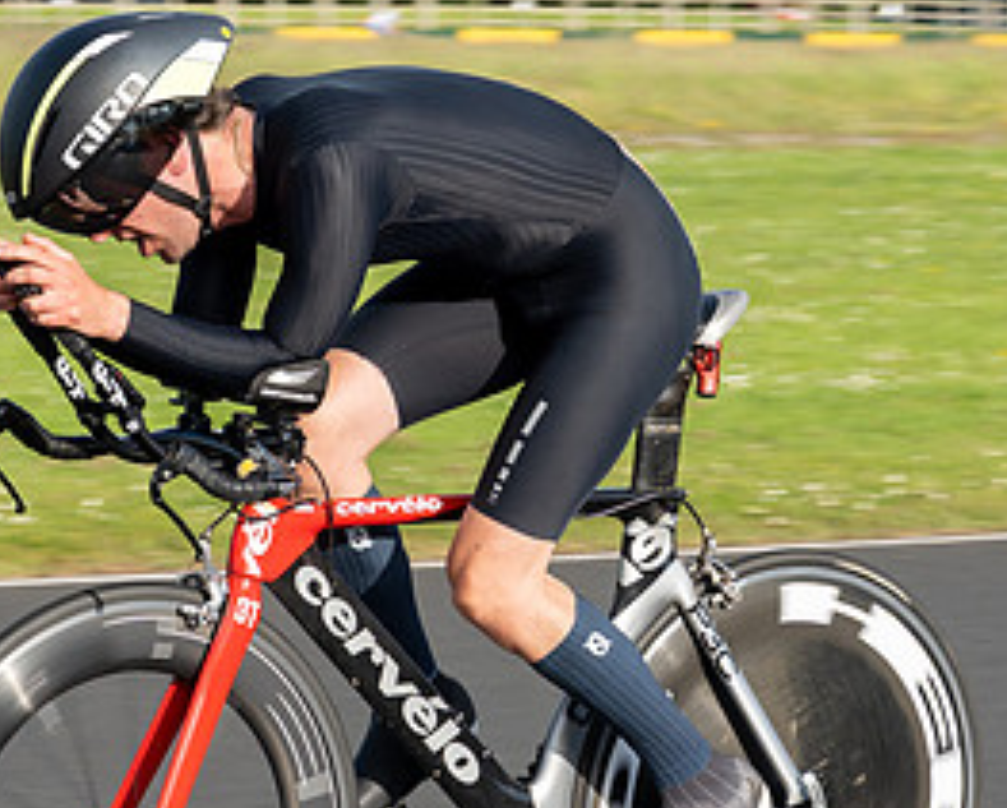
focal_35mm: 211
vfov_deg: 7.3
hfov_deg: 9.1
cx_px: 328
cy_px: 192
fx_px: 6296
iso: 160
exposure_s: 1/400
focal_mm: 70
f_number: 7.1
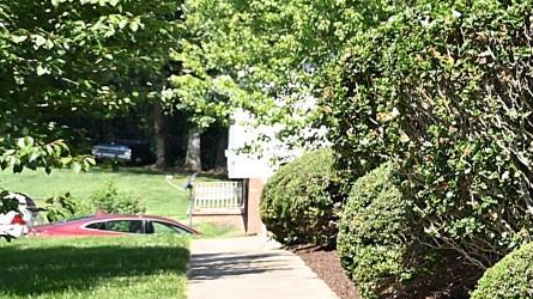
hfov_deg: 14.5
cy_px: 70
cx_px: 1222
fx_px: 1498
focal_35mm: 106
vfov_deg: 11.4
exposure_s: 1/160
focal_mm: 22
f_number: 5.6
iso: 100
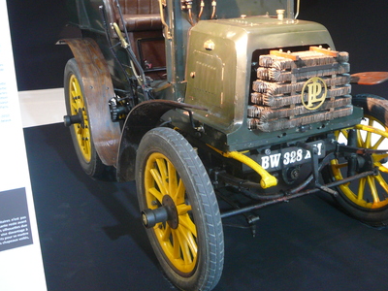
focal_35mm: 40
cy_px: 120
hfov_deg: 46.7
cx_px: 211
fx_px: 448
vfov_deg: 35.9
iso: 160
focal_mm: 4.9
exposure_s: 1/15
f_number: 2.9
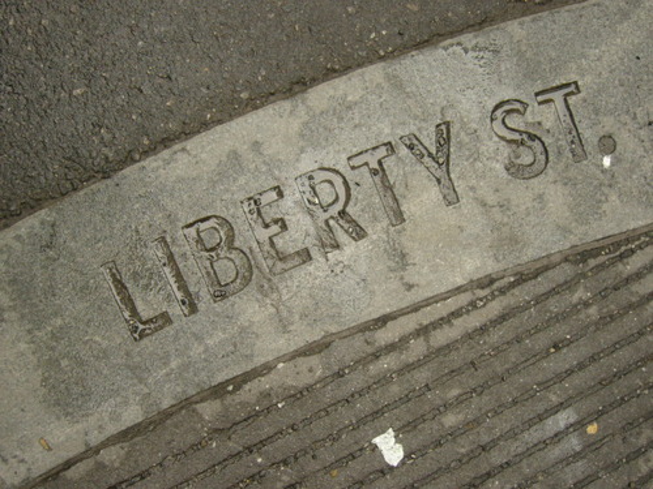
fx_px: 717
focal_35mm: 38
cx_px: 326
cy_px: 244
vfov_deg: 37.7
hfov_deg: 49.0
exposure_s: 1/20
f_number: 2.9
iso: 100
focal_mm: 6.3
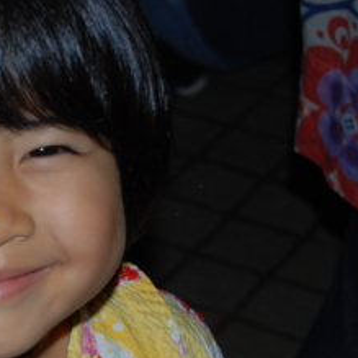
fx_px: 1743
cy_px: 280
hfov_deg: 11.4
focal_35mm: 149
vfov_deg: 11.7
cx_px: -123
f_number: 5
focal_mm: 32
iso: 200
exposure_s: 1/60
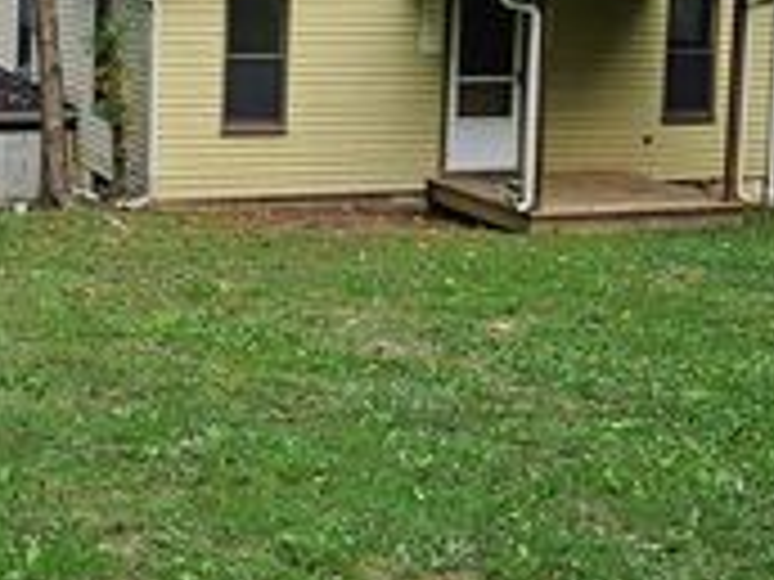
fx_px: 1498
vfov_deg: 21.4
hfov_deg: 28.4
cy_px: 47
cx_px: 171
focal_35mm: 67
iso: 32
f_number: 1.8
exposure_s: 1/590
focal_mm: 5.4
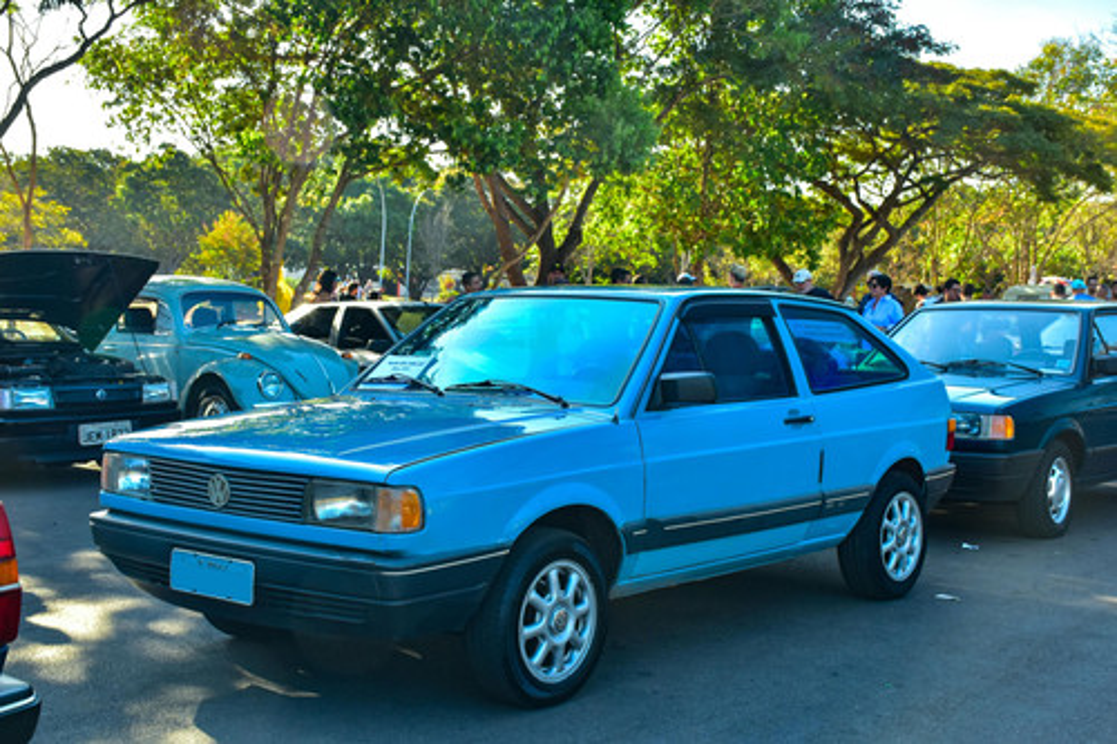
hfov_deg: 41.1
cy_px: 372
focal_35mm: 48
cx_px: 558
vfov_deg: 28.1
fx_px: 1489
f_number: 6.3
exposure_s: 1/60
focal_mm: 32
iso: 200
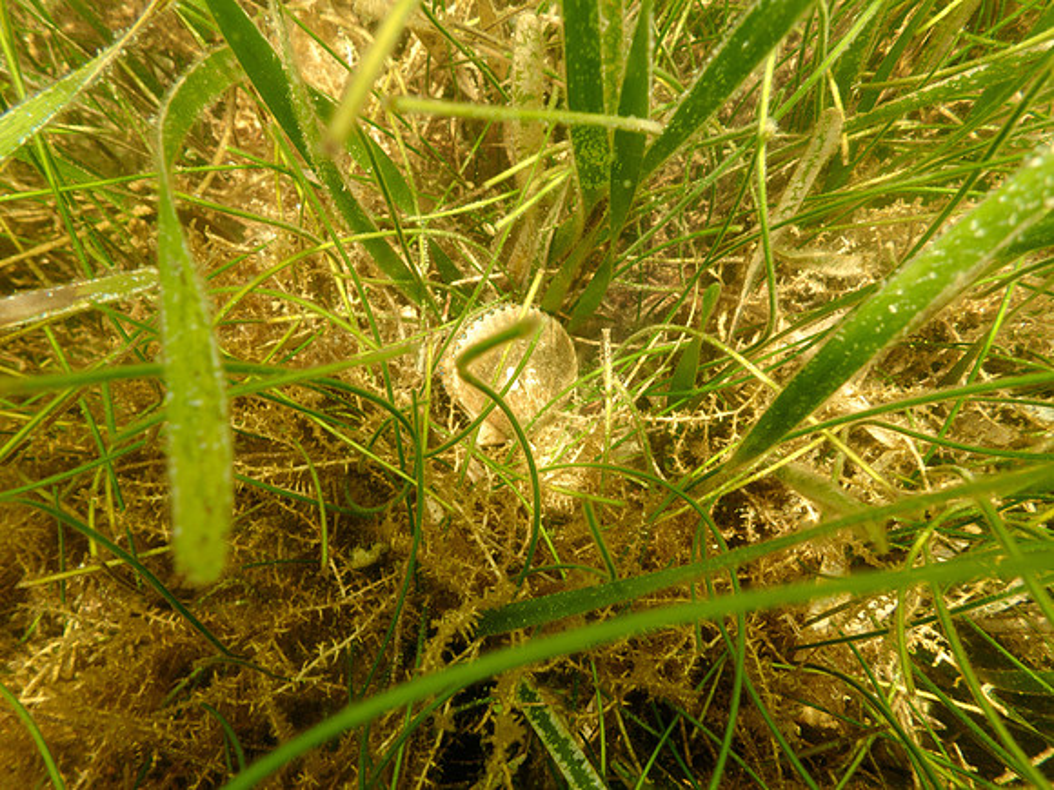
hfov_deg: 69.4
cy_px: 395
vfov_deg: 54.9
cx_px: 527
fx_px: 761
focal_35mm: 25
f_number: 2.8
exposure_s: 1/100
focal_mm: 4.5
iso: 100
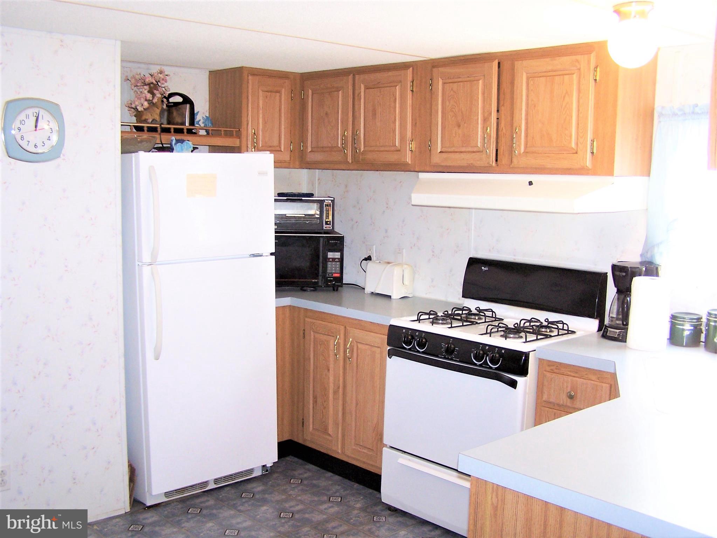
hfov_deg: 49.0
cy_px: 269
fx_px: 787
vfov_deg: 37.7
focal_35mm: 38
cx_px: 358
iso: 140
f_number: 2.8
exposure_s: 1/60
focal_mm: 6.3
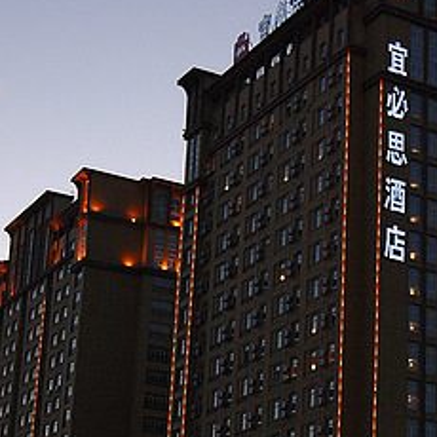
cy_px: 317
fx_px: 1328
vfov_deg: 18.6
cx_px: 335
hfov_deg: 18.5
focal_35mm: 93
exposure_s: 1/60
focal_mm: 24
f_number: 4
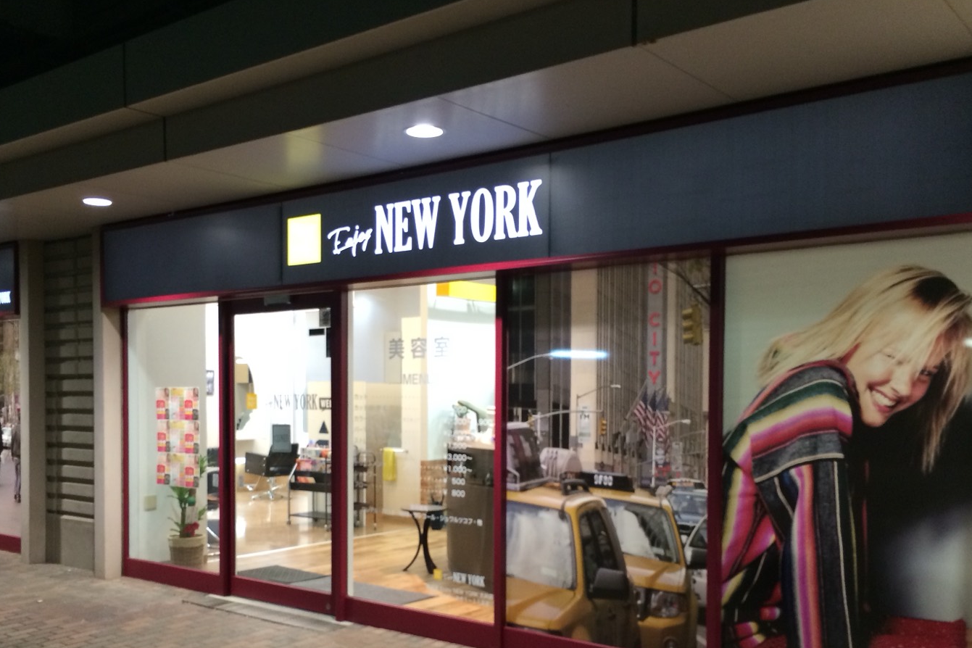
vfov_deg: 36.5
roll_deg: -0.4
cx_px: 444
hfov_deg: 53.1
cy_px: 428
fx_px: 972
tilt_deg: -2.0
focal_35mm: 36
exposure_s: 1/30
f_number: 2.2
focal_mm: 4.15
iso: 125
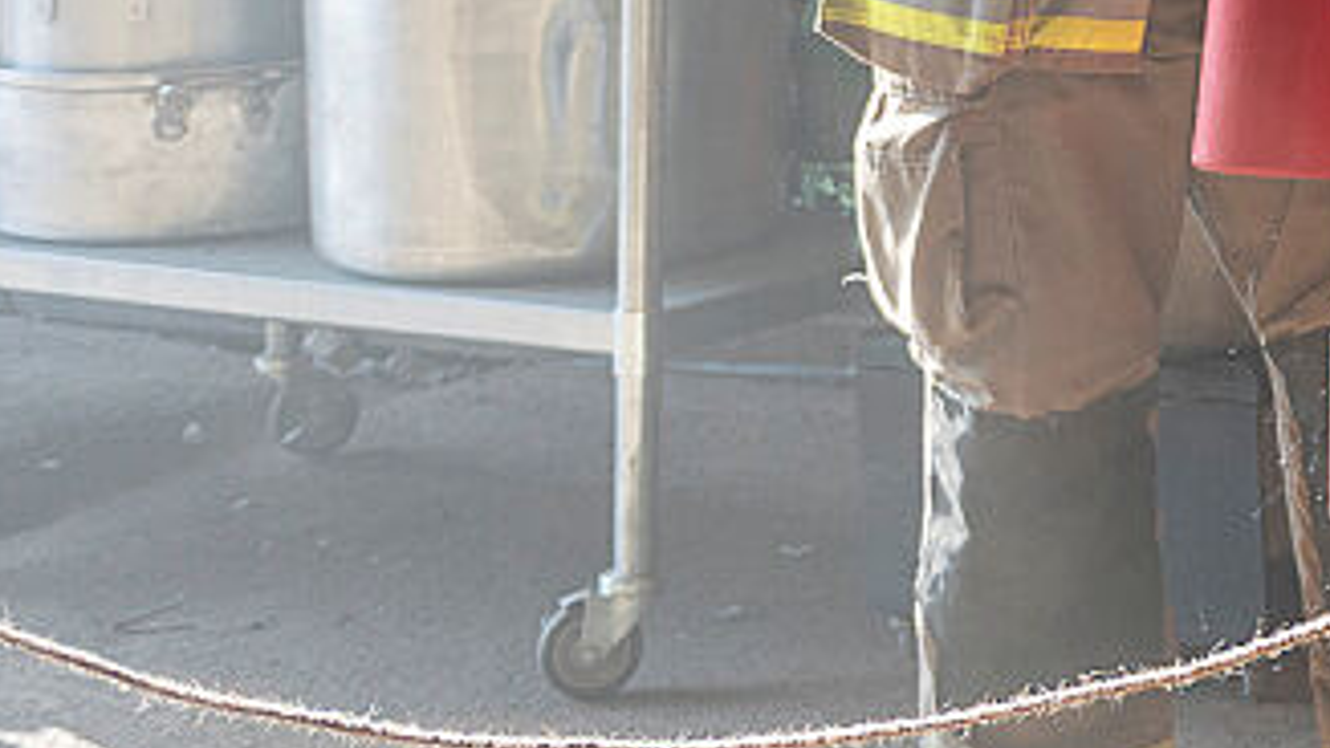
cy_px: -309
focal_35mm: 146
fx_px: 5149
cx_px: 2265
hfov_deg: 13.5
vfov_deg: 8.2
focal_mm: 38
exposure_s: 1/500
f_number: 2.8
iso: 400
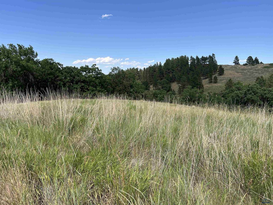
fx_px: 205
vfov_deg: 53.1
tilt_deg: -8.0
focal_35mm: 26
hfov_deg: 67.3
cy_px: 102
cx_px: 136
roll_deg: +0.1
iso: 50
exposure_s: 1/2994
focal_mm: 5.7
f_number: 1.5
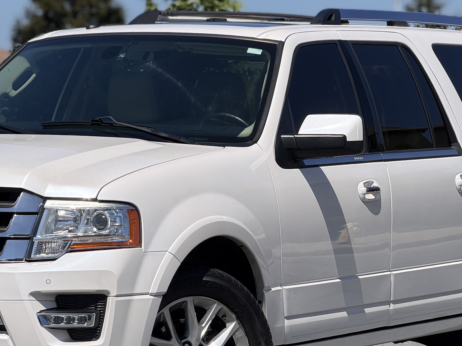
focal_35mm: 196
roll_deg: +0.1
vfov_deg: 7.6
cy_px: 207
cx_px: 170
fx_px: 2616
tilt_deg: -0.6
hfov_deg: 10.1
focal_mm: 16.89
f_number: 2.8
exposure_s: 1/901
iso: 20
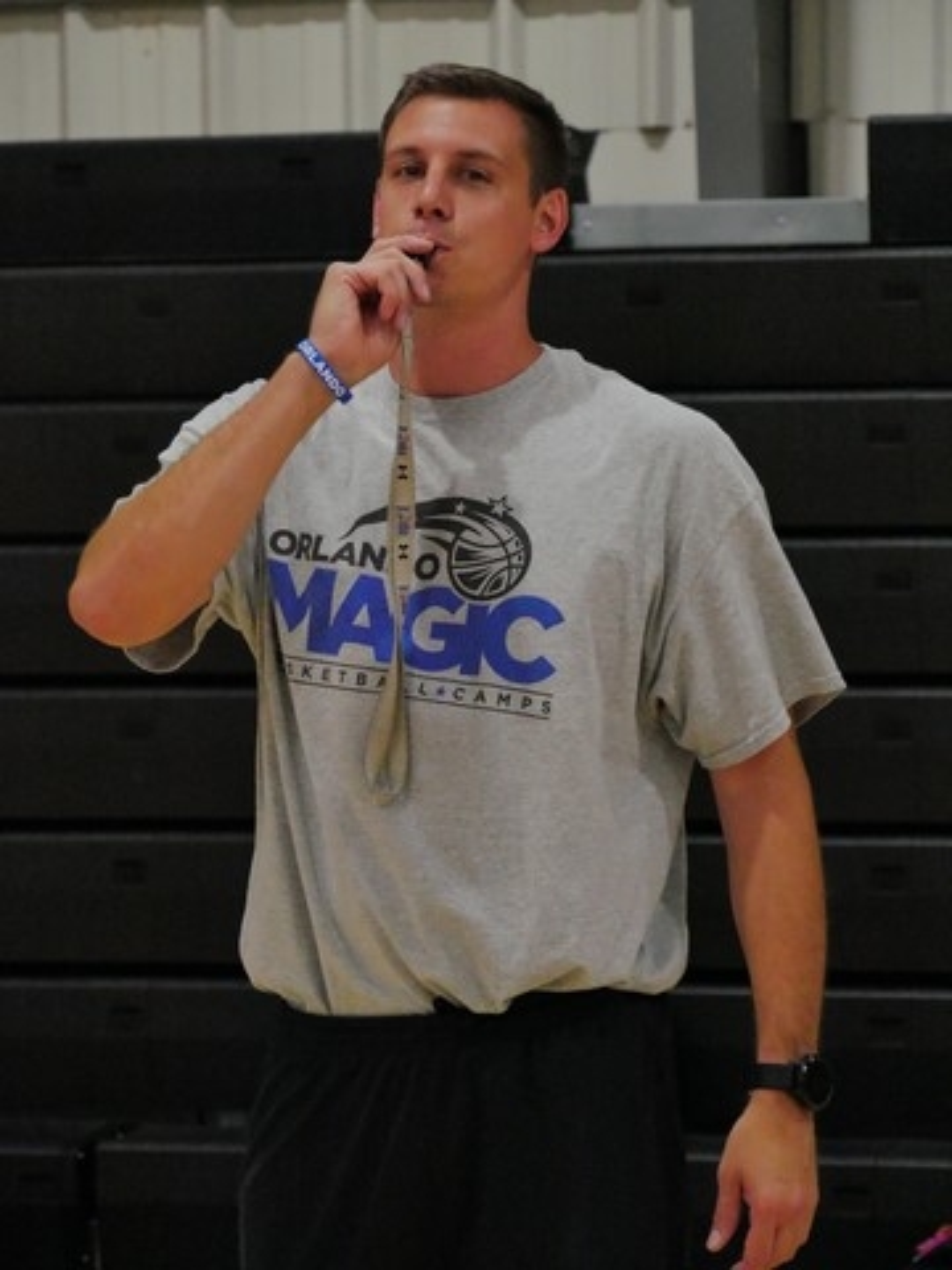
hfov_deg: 10.2
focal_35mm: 146
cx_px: 476
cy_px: 635
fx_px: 5354
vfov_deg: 13.5
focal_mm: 73
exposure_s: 1/320
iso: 6400
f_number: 5.4
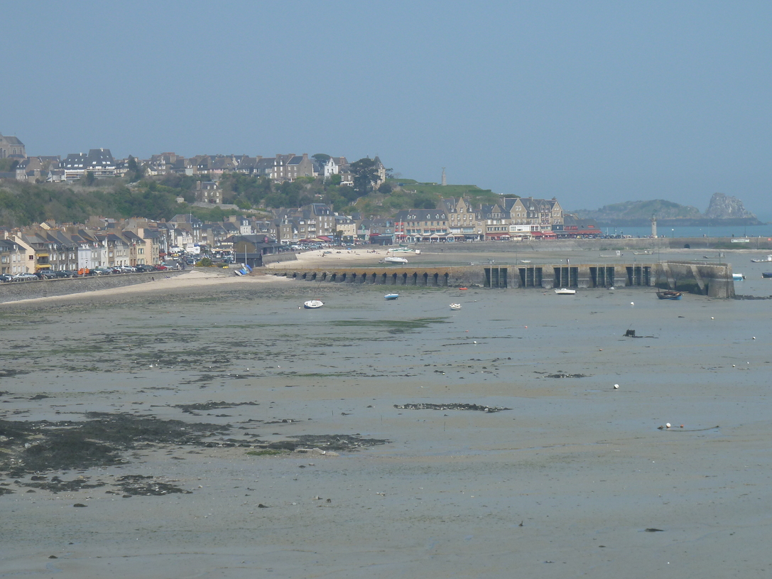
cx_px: 389
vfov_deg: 14.0
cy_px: 264
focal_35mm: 106
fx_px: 2364
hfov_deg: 18.5
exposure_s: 1/500
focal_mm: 15.8
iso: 80
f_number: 5.6
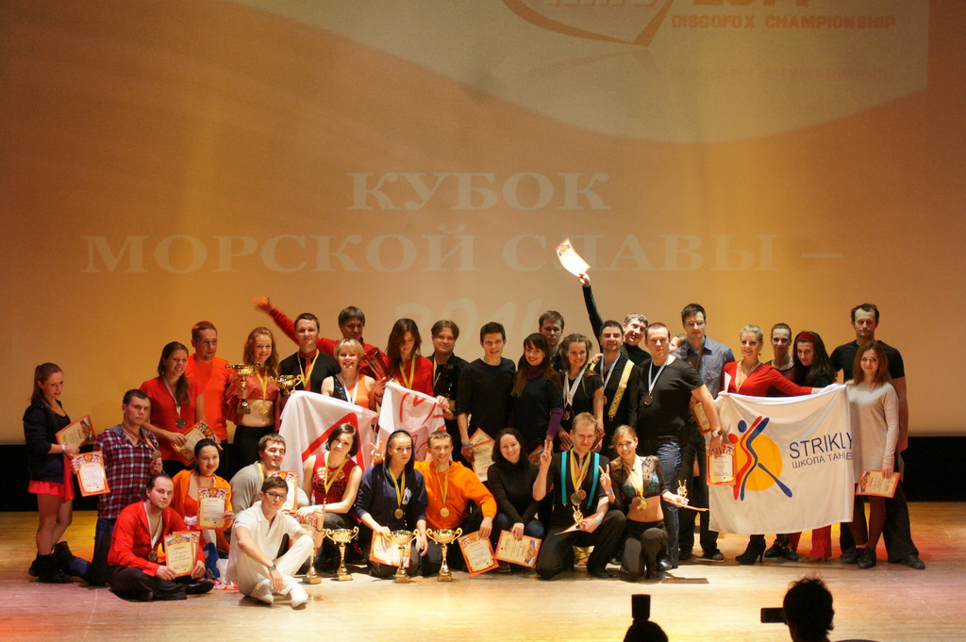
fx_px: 2815
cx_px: 483
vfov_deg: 13.0
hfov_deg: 19.5
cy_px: 321
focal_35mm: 105
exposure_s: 1/80
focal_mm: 70
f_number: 4.5
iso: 800
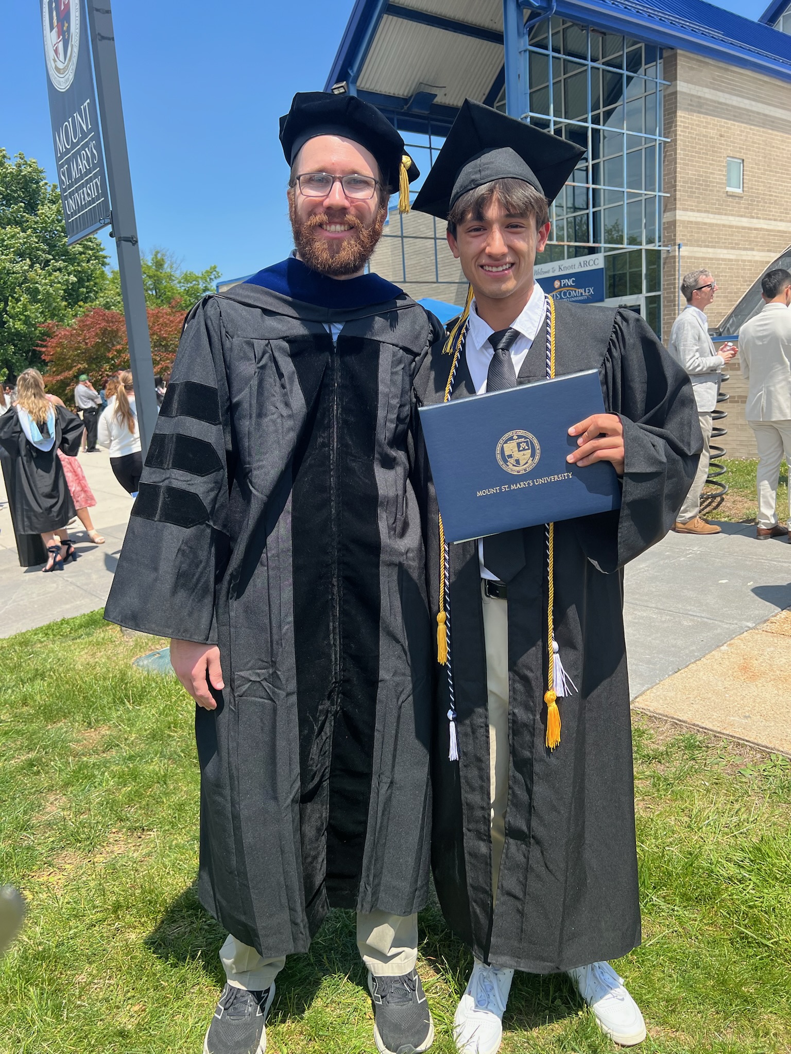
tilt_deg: -7.5
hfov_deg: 53.1
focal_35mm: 26
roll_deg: +4.1
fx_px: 792
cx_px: 396
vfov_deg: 67.3
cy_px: 527
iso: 50
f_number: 1.5
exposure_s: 1/1751
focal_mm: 5.7
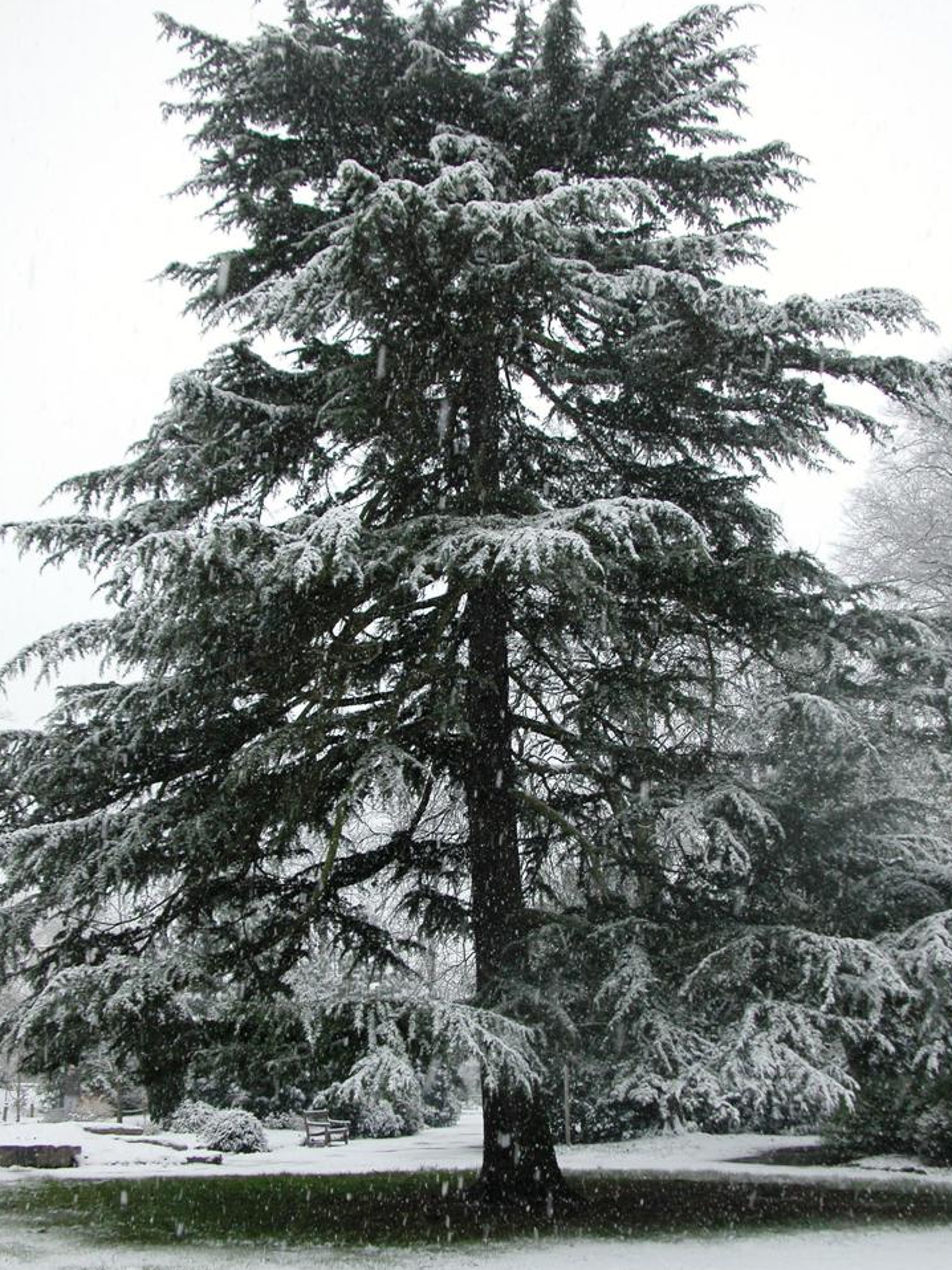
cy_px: 637
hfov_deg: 36.8
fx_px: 1431
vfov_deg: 47.9
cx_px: 481
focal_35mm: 39
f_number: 3.2
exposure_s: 1/80.5
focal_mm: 9
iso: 100
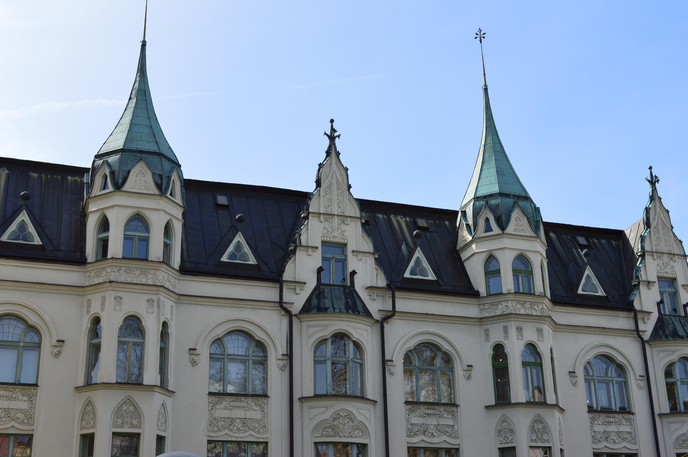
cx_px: 344
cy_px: 228
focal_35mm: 51
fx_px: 974
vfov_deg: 26.4
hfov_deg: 38.9
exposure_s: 1/500
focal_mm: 34
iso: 360
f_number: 11
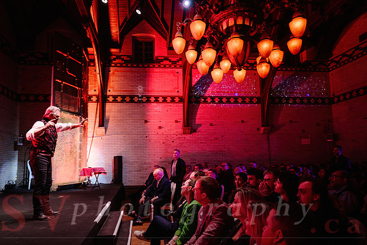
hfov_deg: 69.1
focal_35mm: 26
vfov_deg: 49.4
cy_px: 133
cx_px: 168
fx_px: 266
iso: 1600
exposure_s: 1/80
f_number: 2.8
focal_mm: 24
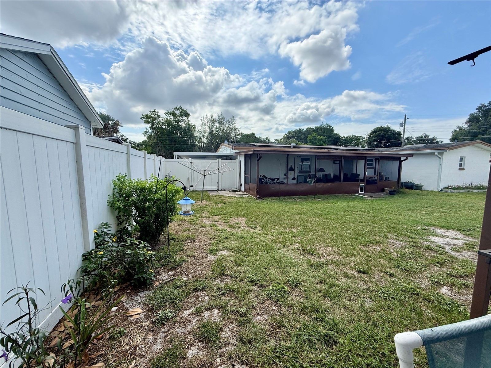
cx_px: 246
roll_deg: +0.1
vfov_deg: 85.7
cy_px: 184
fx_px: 199
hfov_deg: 102.1
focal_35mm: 14
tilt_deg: -6.4
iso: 80
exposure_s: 1/2165
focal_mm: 2.22
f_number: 2.2
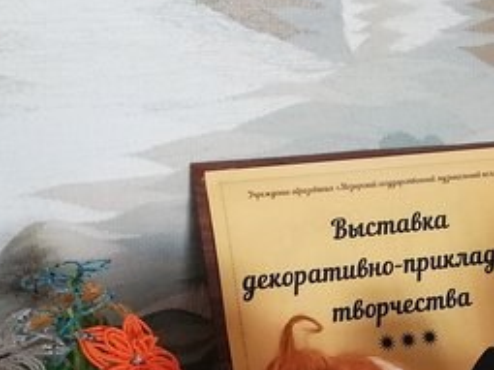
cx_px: 411
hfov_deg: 19.0
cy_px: 385
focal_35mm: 102
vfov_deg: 14.2
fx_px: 1455
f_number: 2.2
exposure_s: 1/50
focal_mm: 3.81
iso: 160
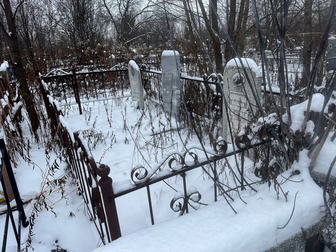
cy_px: 126
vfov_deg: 53.1
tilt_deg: -14.5
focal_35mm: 26
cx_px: 168
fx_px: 252
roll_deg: -0.4
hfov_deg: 67.3
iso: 50
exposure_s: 1/1089
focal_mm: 5.7
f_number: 1.5
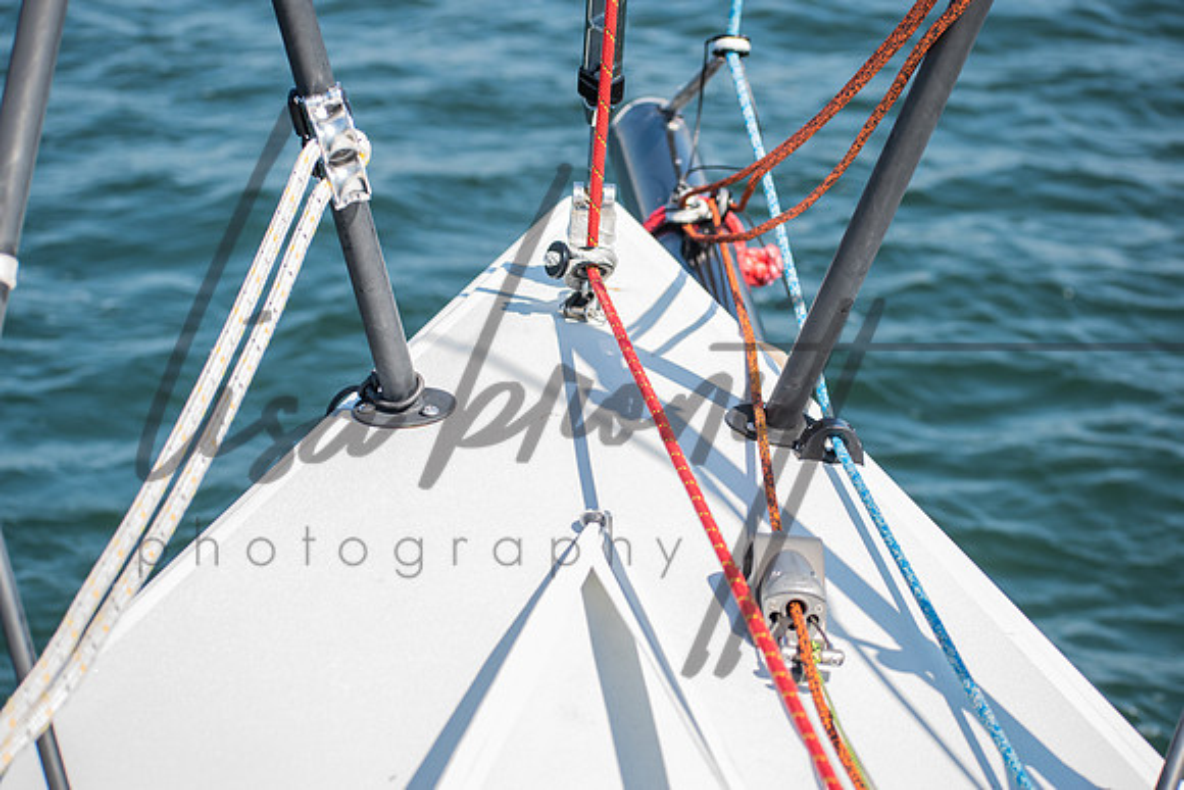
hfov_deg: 19.5
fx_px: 3454
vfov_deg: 13.0
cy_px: 395
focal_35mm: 105
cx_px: 592
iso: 100
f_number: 5.6
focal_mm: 70
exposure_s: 1/200
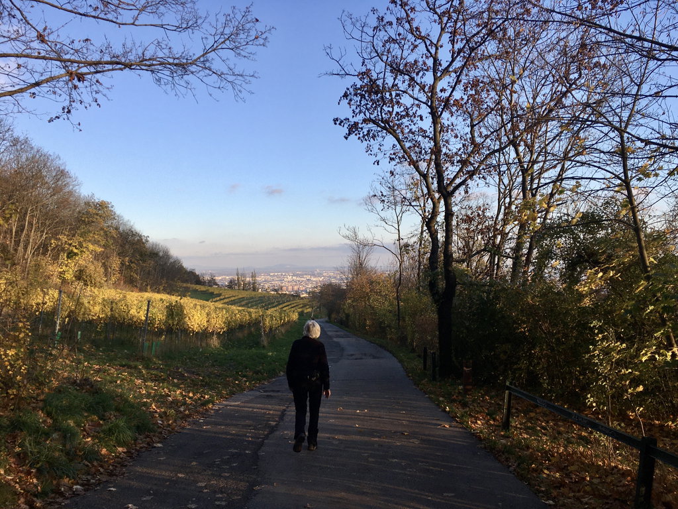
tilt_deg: +1.2
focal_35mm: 29
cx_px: 339
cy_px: 254
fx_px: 568
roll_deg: +0.8
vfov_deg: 48.2
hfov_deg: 61.7
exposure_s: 1/818
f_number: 2.2
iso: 25
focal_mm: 4.15
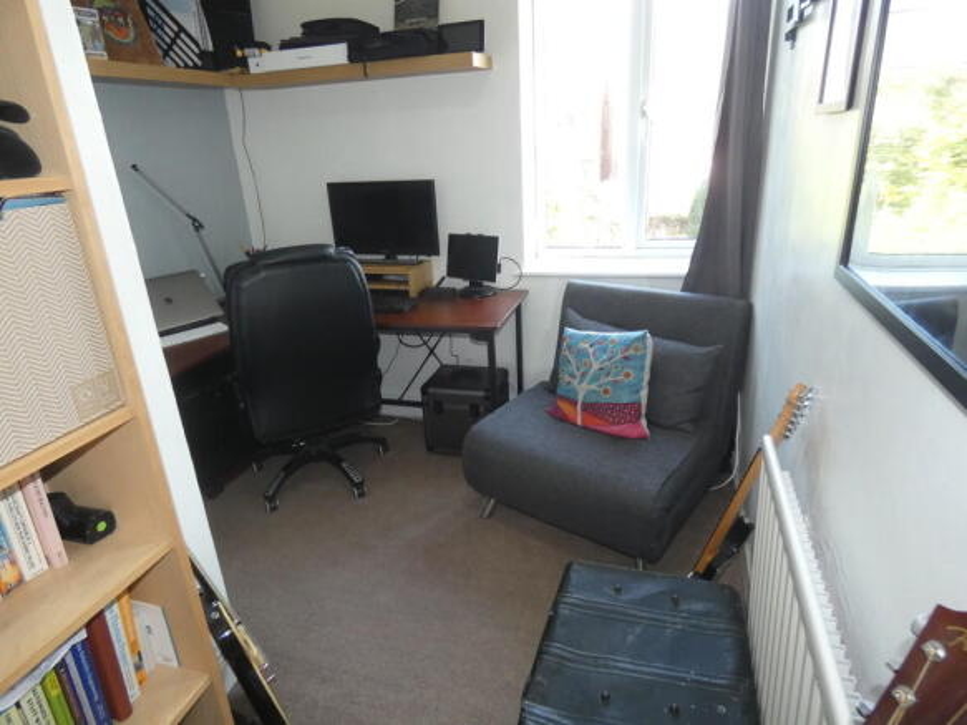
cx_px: 484
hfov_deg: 81.8
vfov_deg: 66.0
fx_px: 559
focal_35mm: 20
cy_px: 362
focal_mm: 3.6
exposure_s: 1/60
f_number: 2.8
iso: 320
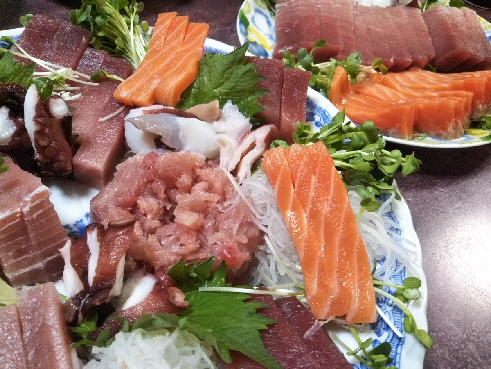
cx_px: 246
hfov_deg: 60.0
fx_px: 426
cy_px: 184
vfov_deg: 46.8
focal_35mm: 30
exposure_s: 1/30
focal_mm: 4
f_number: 2.2
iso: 160
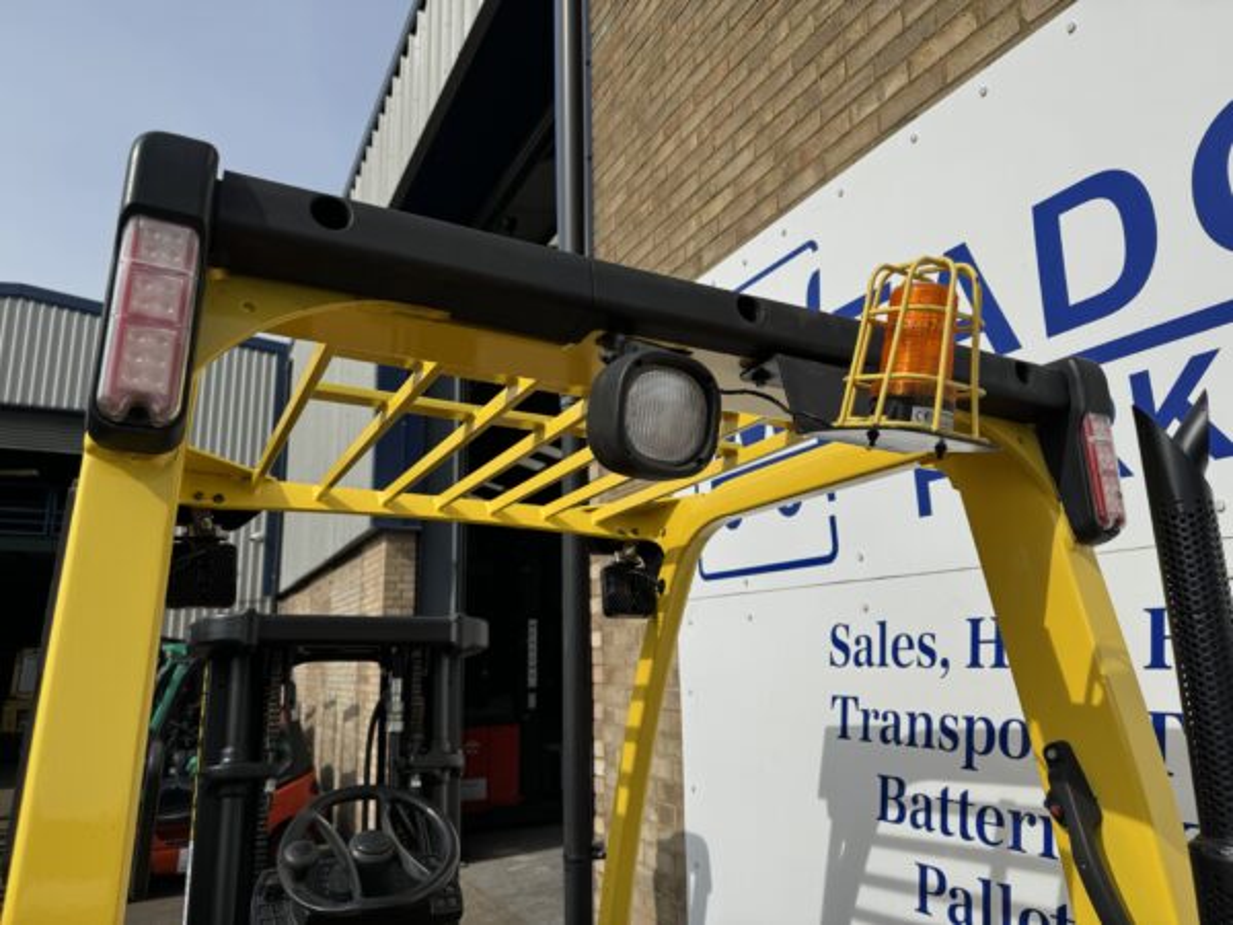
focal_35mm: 24
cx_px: 616
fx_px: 855
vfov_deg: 56.8
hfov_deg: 71.6
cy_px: 462
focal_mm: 6.76
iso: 80
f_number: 1.78
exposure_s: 1/9009
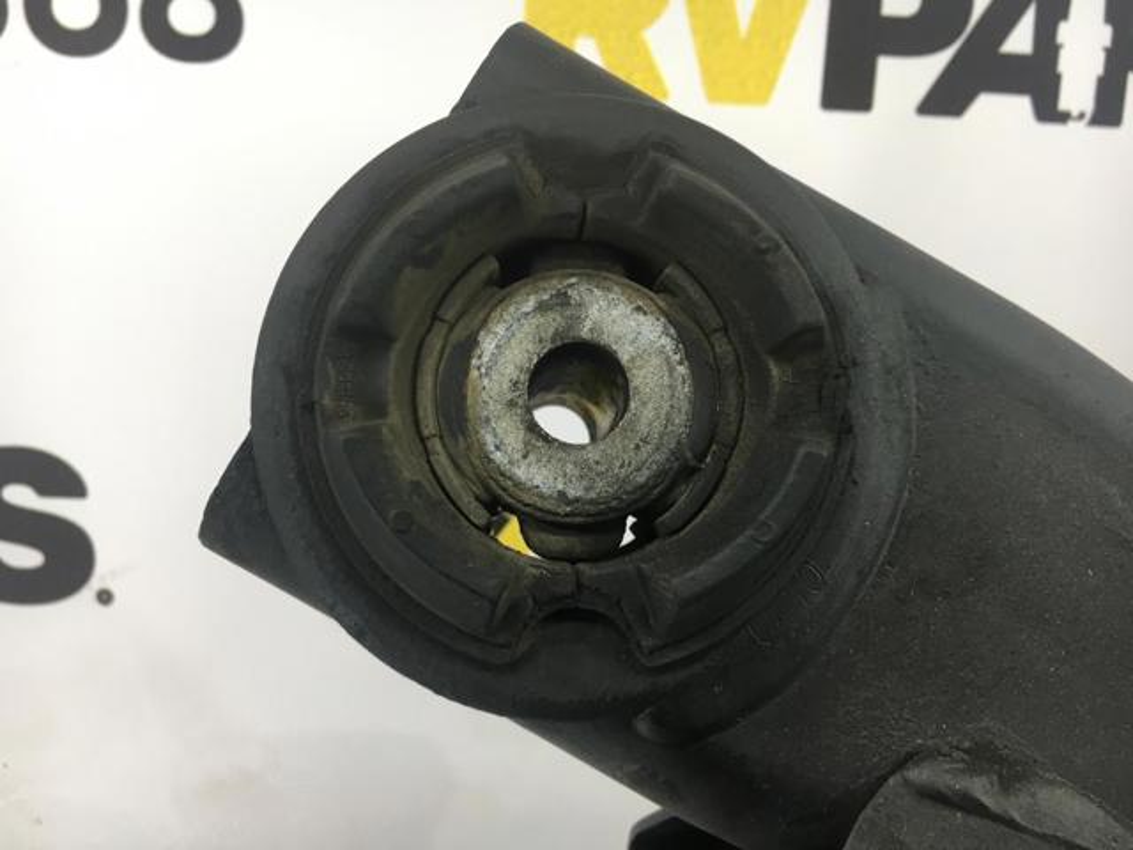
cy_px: 425
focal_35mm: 29
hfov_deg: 61.7
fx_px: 949
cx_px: 566
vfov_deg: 48.2
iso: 25
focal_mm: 4.15
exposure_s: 1/33
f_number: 2.2
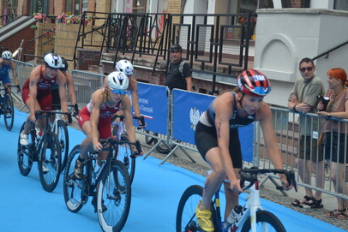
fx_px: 837
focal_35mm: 87
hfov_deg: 23.5
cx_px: 166
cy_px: 121
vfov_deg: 15.8
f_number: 5.6
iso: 400
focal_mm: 55
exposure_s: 1/800
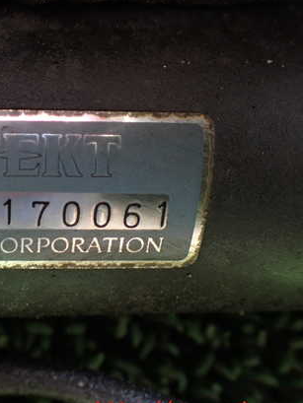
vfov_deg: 42.9
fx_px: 513
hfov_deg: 31.2
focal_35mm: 44
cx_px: 23
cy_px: 202
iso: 250
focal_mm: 5.4
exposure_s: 1/125
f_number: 2.3
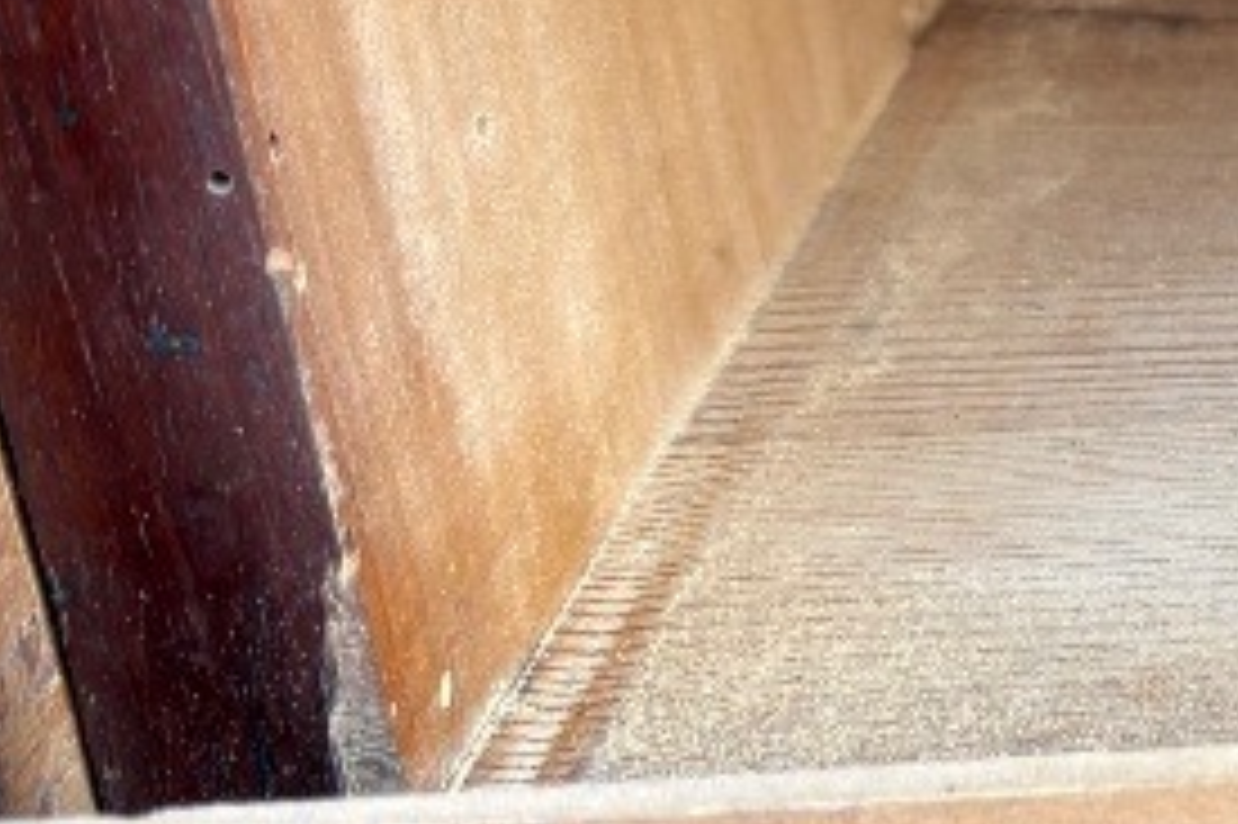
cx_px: 2481
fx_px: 4055
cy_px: 333
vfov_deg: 11.6
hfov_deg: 14.4
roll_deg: +0.7
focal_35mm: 118
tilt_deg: -23.1
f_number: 1.6
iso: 40
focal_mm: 5.96
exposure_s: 1/122
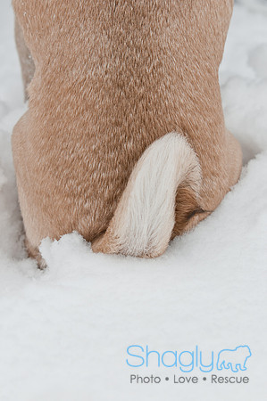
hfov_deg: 10.6
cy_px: 200
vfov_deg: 15.9
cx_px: 134
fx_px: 1438
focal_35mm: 129
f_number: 5.6
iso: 200
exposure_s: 1/1000
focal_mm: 86
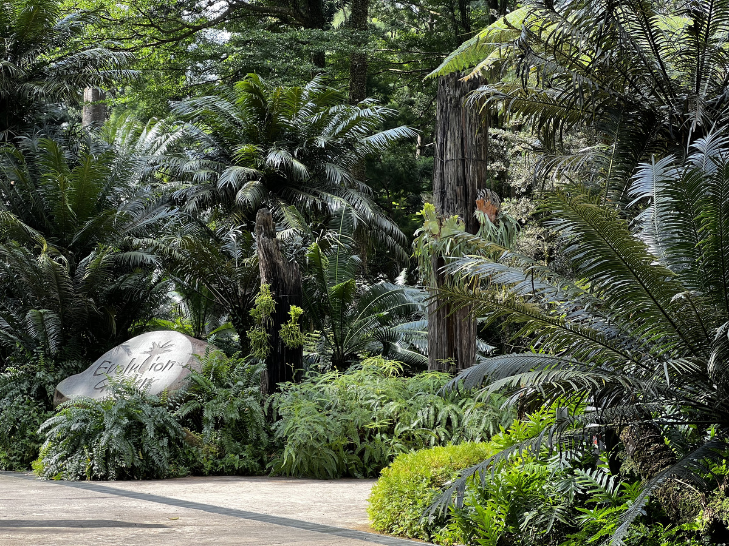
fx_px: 1622
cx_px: 364
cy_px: 273
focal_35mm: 77
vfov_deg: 19.1
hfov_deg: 25.3
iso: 32
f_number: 2.8
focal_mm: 9
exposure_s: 1/99
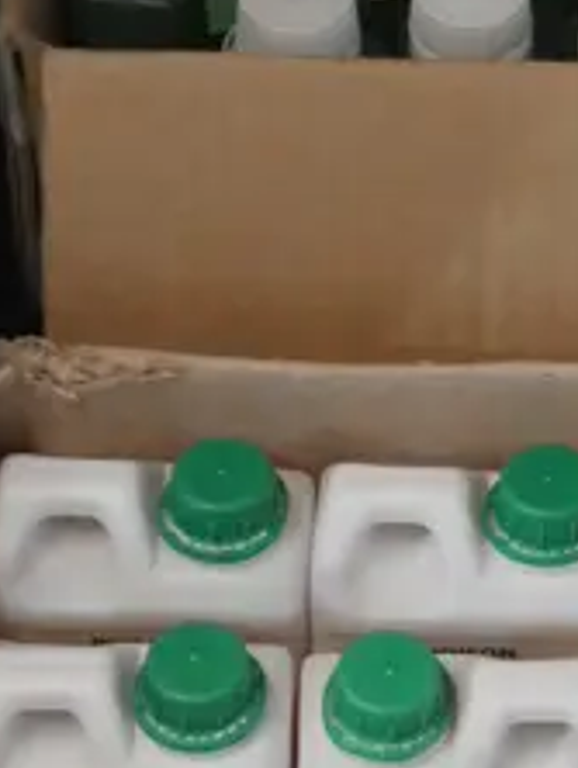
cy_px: 467
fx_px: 4911
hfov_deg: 6.6
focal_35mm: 221
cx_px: 869
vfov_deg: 8.9
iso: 3200
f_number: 5.2
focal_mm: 24
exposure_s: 1/50
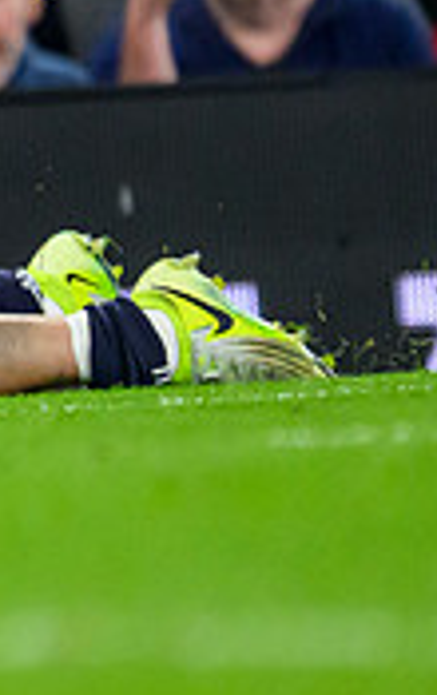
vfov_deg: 0.7
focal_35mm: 2830
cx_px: -908
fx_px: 53707
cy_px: -26
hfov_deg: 0.5
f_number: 4
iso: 5000
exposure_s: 1/1600
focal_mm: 560
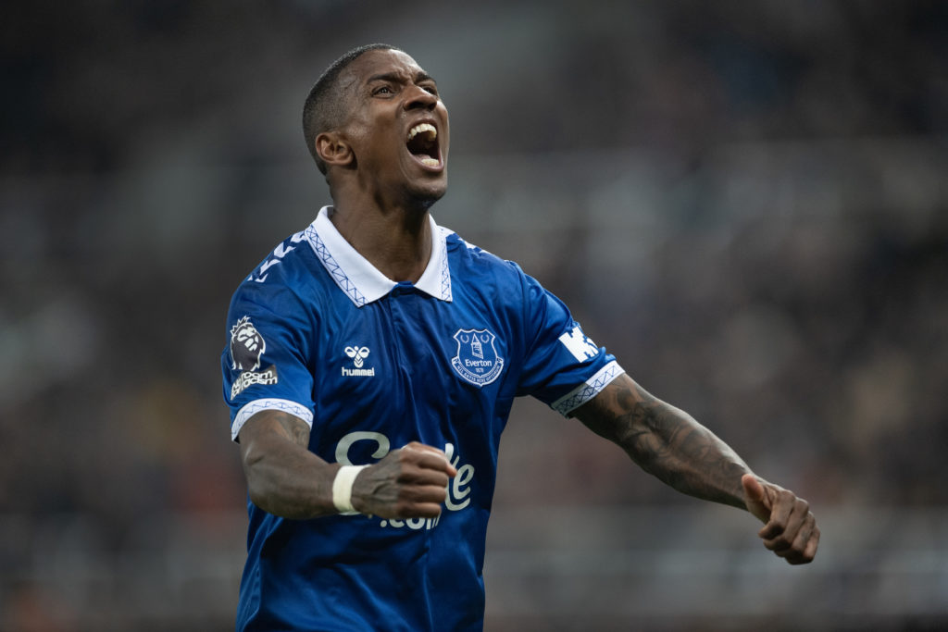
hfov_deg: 4.1
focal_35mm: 500
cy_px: 316
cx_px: 474
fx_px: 13168
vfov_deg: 2.8
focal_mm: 500
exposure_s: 1/1600
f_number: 4
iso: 3200
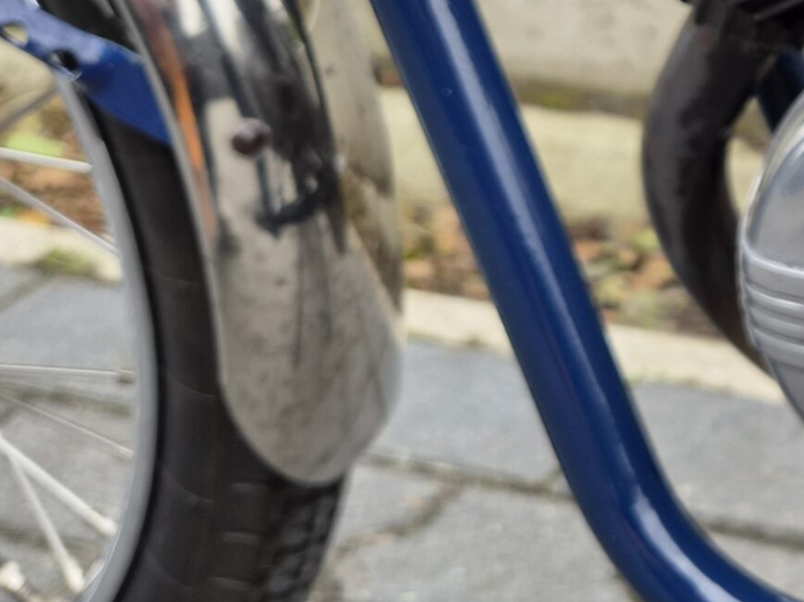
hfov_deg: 24.7
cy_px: 55
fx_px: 1579
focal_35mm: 68
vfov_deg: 21.1
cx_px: 1061
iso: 40
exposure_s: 1/180
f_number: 1.8
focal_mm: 5.4
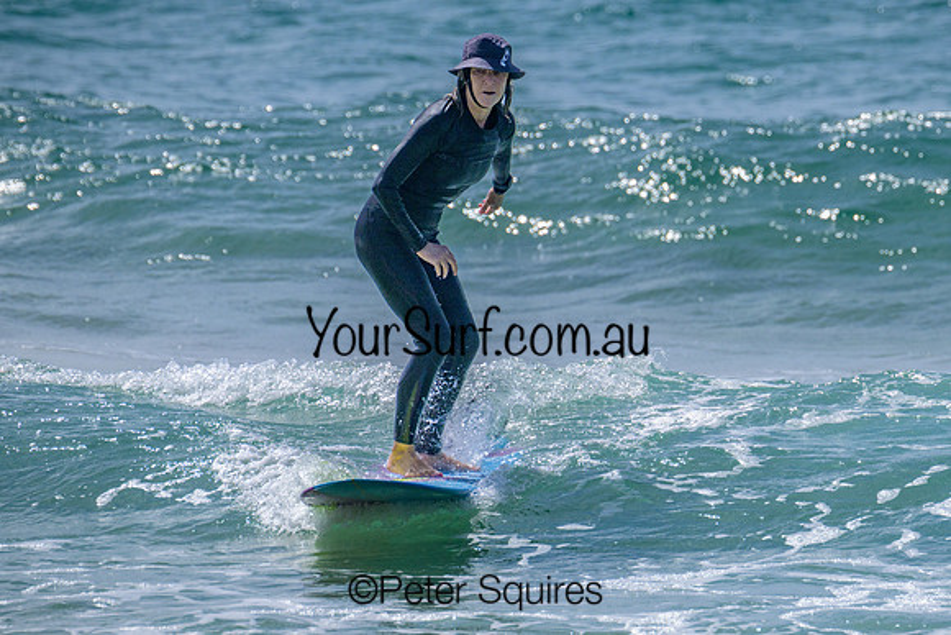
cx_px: 613
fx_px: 21494
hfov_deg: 2.5
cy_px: 370
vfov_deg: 1.7
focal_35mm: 814
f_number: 11
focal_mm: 600
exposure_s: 1/2000
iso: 500
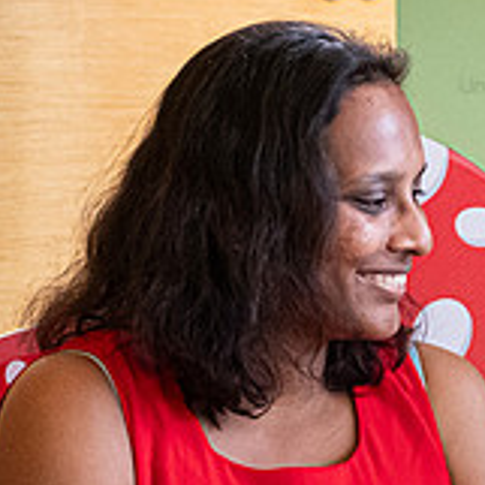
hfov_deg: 7.5
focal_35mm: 229
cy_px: 480
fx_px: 3630
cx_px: 816
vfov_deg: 7.6
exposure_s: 1/125
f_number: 2.8
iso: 3200
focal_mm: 50
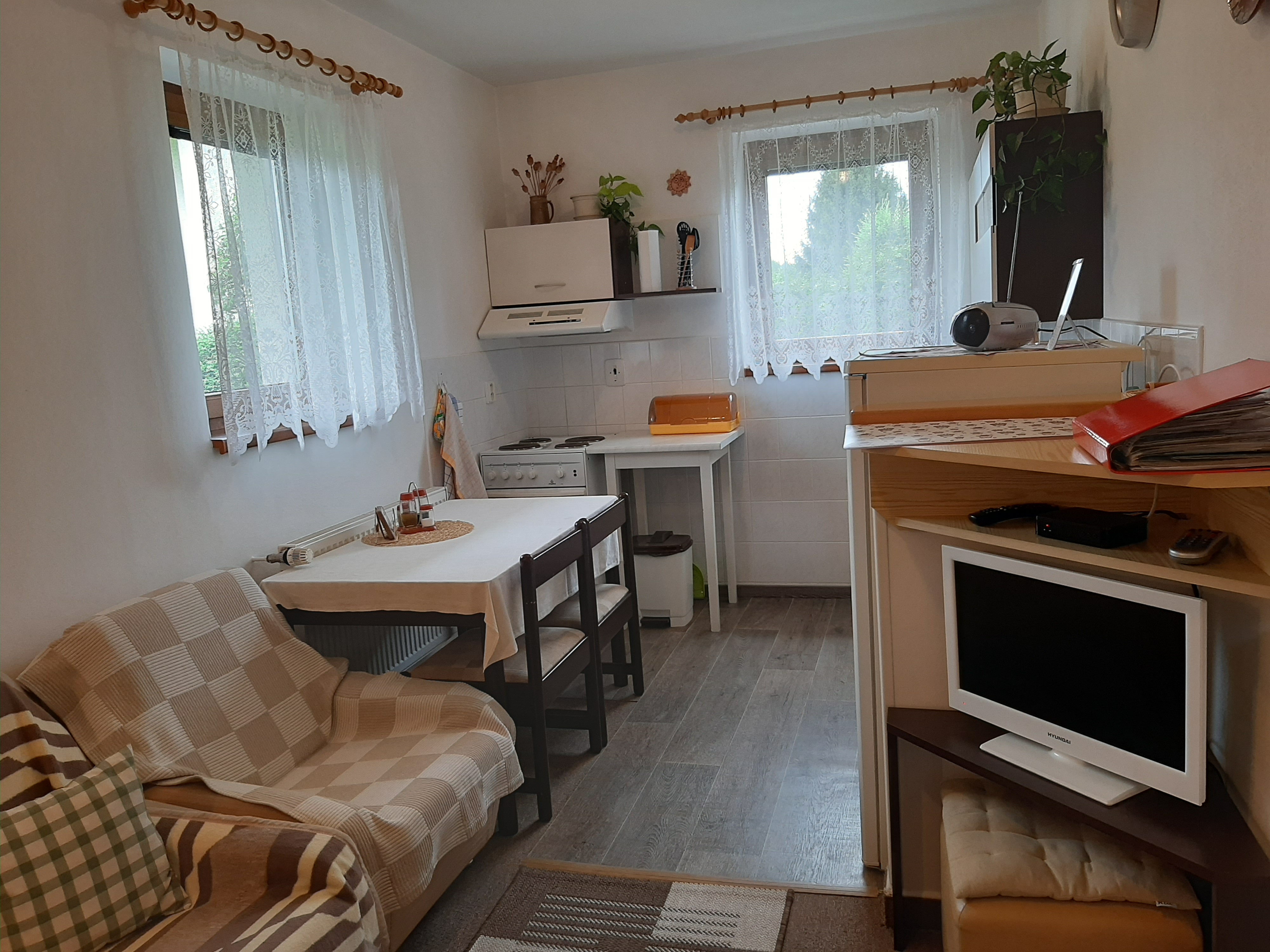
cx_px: 635
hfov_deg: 65.3
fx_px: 991
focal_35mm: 27
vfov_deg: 51.4
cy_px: 476
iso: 50
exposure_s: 1/50
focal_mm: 3.93
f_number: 1.7
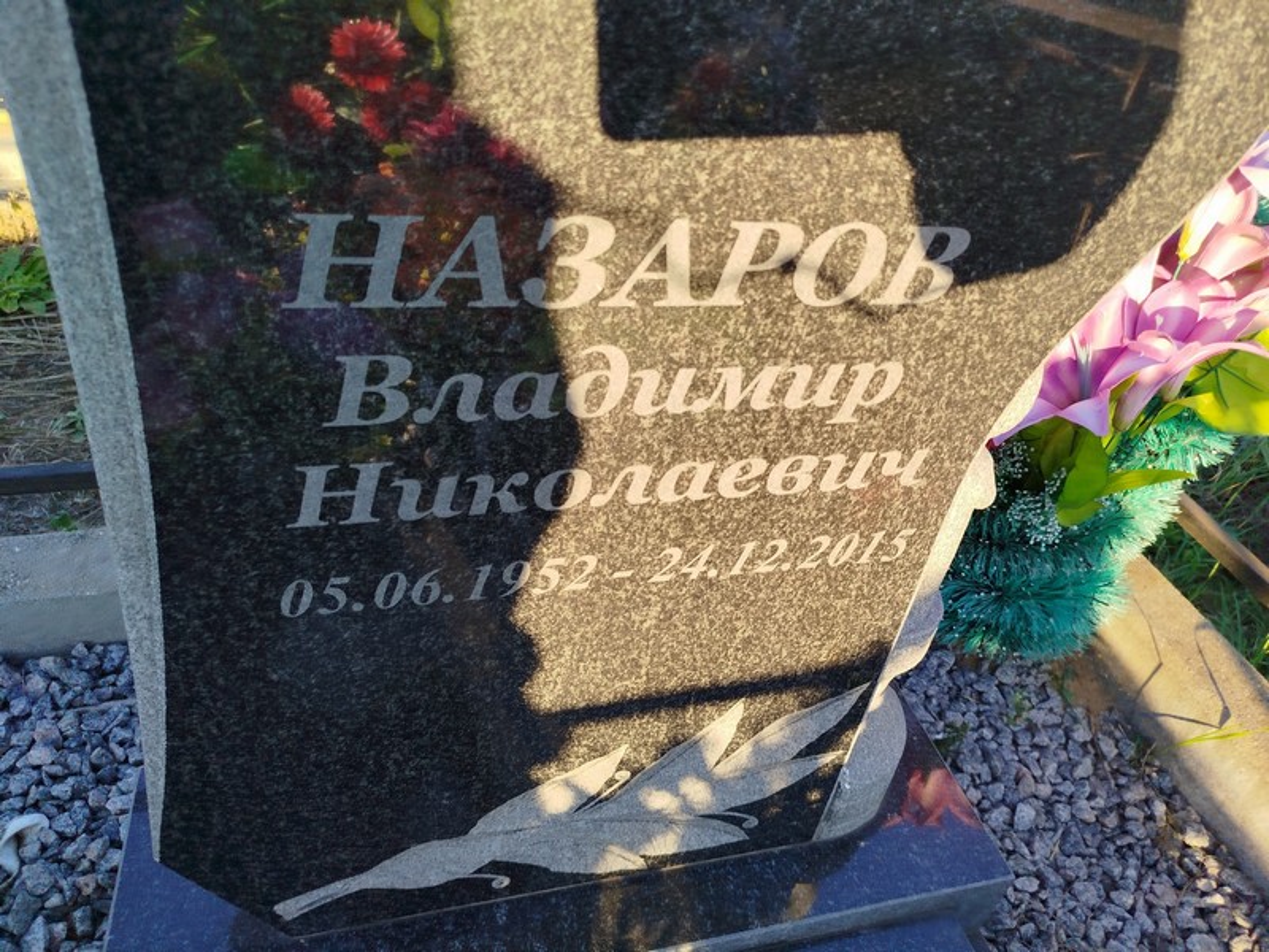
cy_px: 476
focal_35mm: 24
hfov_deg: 71.6
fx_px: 880
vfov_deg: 56.8
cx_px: 634
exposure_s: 1/194
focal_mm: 5.31
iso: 50
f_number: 1.7
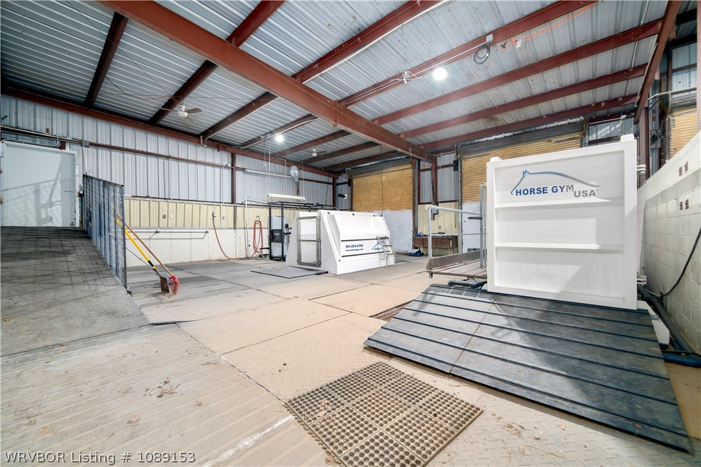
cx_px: 350
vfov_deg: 81.2
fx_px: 273
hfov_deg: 104.2
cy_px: 234
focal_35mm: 14
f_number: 7.1
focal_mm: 14
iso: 500
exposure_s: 1/160
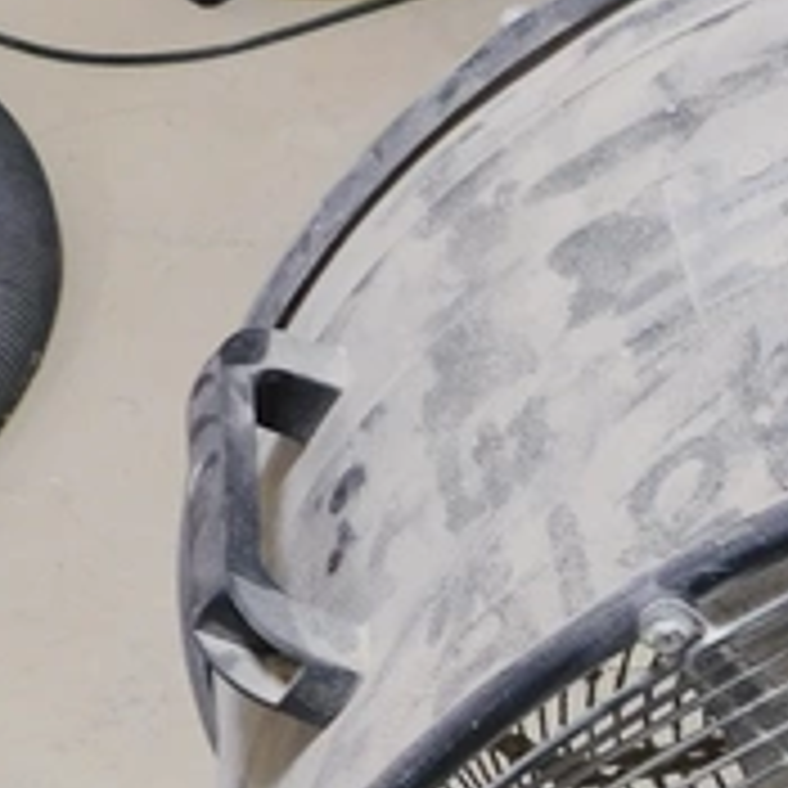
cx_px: 1049
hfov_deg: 18.4
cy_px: 799
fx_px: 2241
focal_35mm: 87
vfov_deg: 19.3
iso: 140
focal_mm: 4
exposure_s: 1/30
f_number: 3
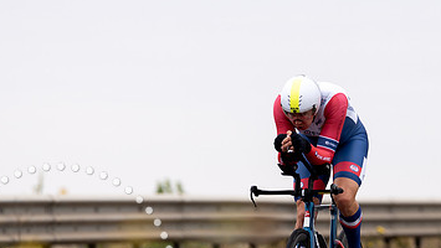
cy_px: 163
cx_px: 341
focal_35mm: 483
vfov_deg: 2.5
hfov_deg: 4.5
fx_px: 5650
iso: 100
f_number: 3.2
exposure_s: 1/800
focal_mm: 200
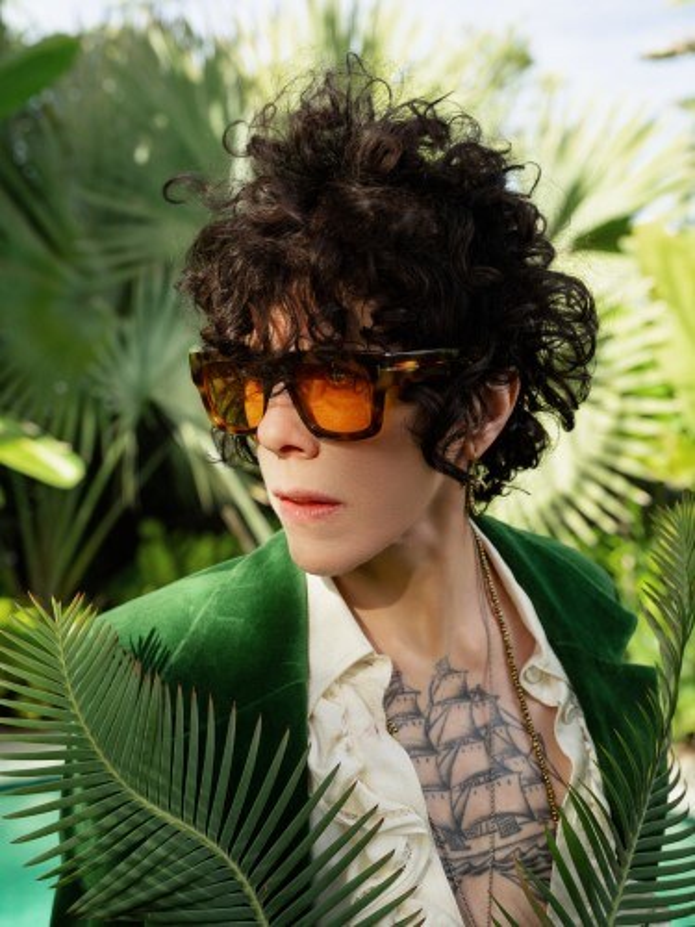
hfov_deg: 28.6
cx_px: 348
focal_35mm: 51
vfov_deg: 37.5
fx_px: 1365
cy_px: 464
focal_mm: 64
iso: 320
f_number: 8
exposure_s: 1/125
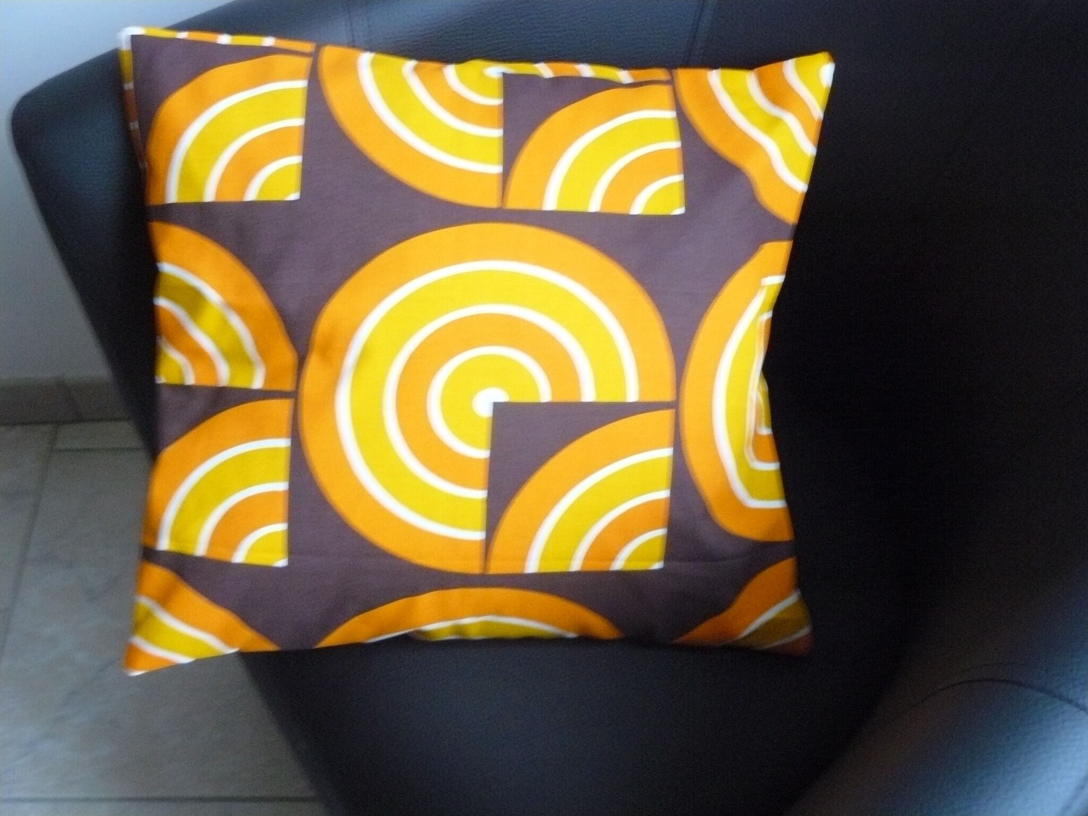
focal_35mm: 36
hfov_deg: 51.4
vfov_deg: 39.7
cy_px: 408
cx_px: 544
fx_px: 1131
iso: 400
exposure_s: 1/15
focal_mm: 6
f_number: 2.8
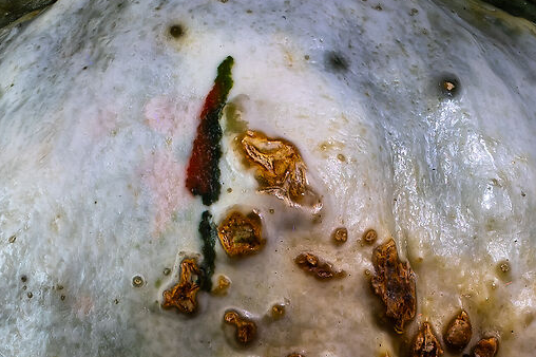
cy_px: 388
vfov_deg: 2.8
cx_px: 284
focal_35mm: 496
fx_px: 7380
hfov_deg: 4.2
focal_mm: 105
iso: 100
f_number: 14
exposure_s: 1/6
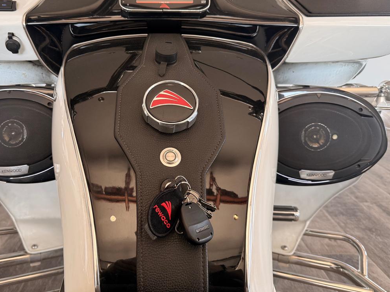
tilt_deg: -14.0
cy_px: 129
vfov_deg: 45.4
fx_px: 349
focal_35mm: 31
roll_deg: +0.0
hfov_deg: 57.8
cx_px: 154
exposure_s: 1/120
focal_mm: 6.76
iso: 160
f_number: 1.78
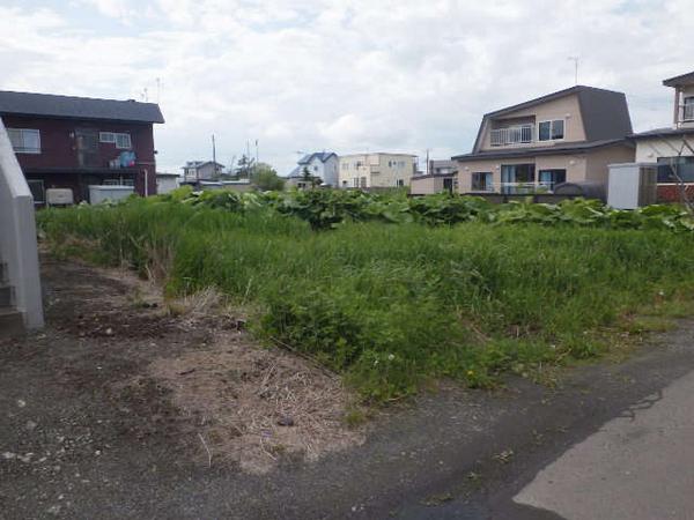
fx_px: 561
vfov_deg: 49.7
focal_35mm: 28
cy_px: 260
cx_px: 347
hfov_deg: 63.4
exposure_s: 1/1250
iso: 250
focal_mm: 5
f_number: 4.2
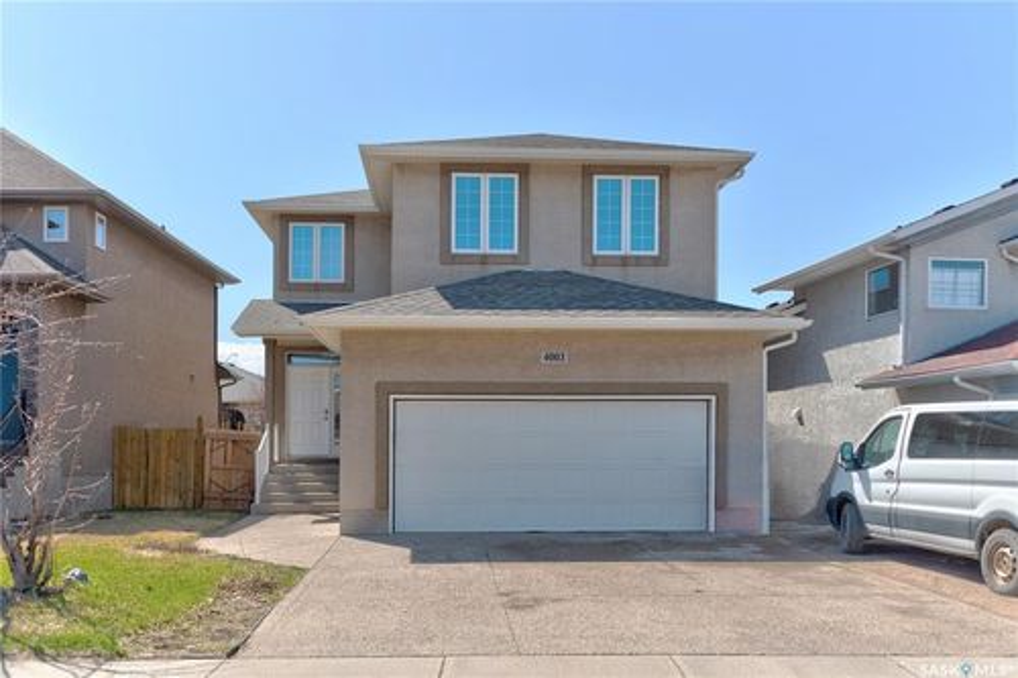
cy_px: 339
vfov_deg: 37.8
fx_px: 989
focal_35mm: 35
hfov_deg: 54.5
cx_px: 509
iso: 100
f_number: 4
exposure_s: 1/1000
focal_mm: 35
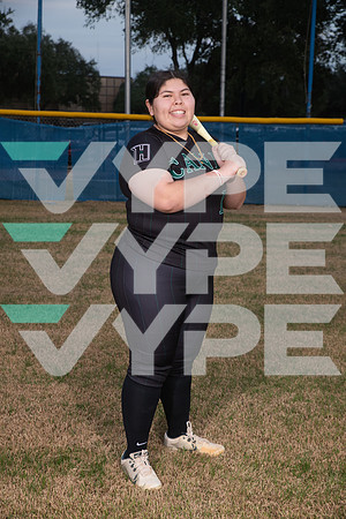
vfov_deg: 34.5
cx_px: 173
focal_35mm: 58
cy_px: 260
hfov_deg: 23.4
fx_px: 836
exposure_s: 1/320
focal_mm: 58
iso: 320
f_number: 6.3
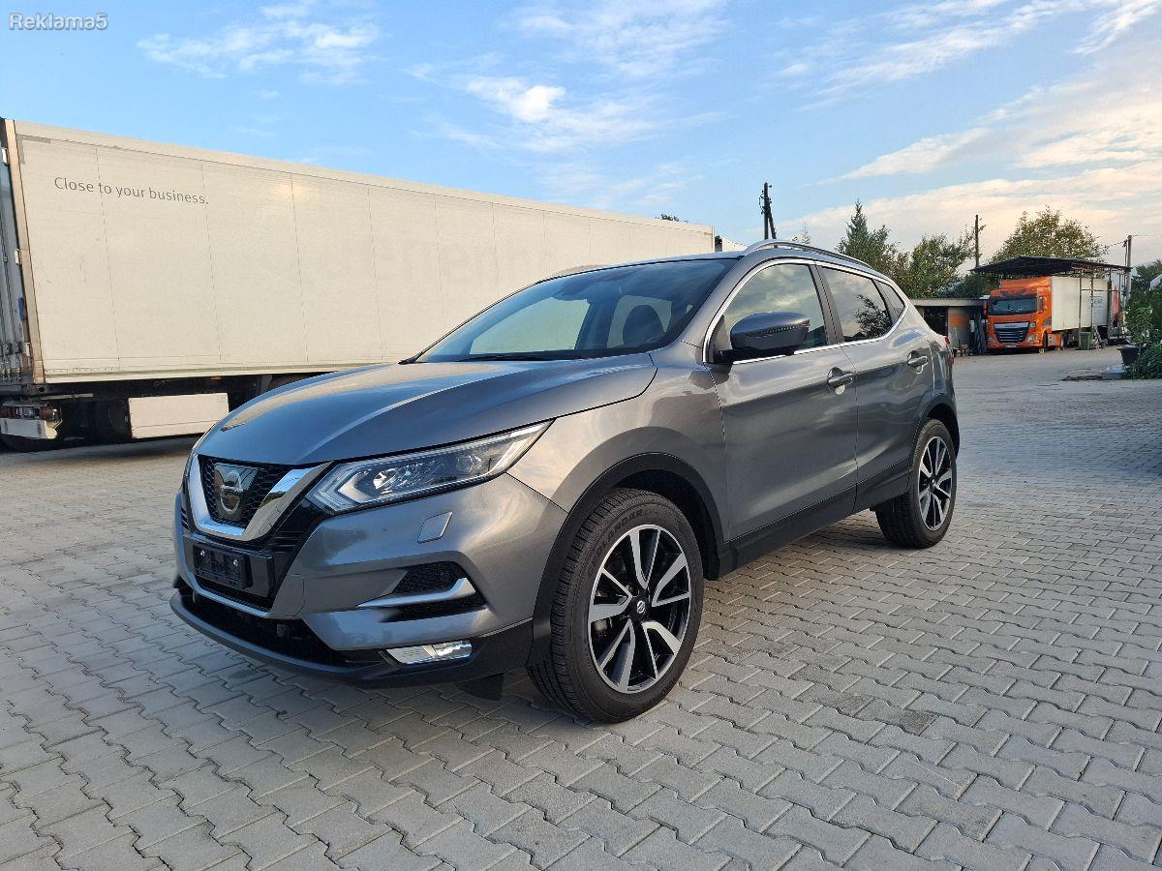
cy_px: 436
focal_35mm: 23
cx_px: 581
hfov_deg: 73.9
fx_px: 772
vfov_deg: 58.9
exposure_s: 1/321
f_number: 1.8
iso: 50
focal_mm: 5.54
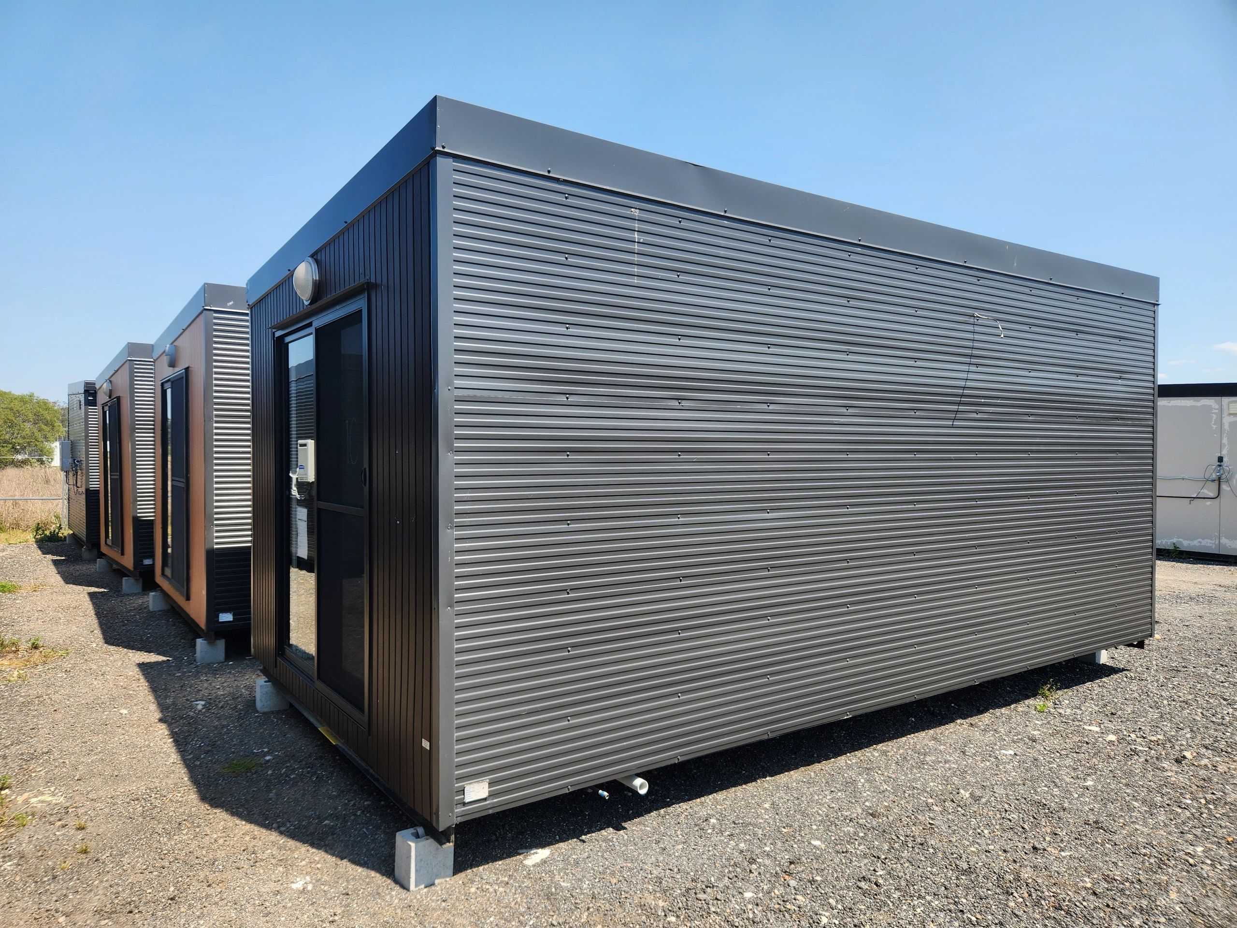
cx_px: 618
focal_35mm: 23
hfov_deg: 73.9
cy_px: 464
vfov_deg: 58.9
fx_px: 822
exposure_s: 1/887
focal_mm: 5.4
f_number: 1.8
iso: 20
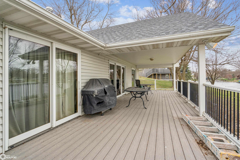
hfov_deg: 93.3
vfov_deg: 70.4
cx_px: 120
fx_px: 113
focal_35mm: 17
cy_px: 80
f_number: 9
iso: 400
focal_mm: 17
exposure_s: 1/320
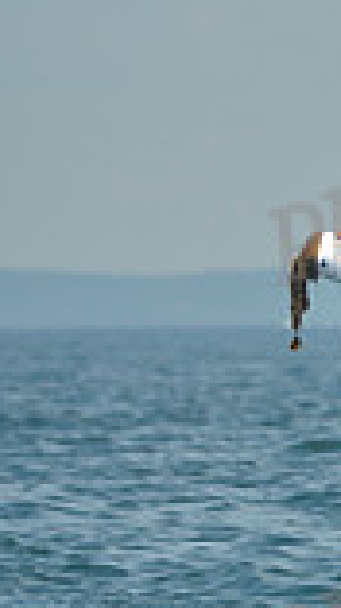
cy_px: 331
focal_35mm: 1126
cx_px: 1019
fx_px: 18149
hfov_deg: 1.1
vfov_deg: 1.9
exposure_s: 1/1000
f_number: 7.1
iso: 200
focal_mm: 290
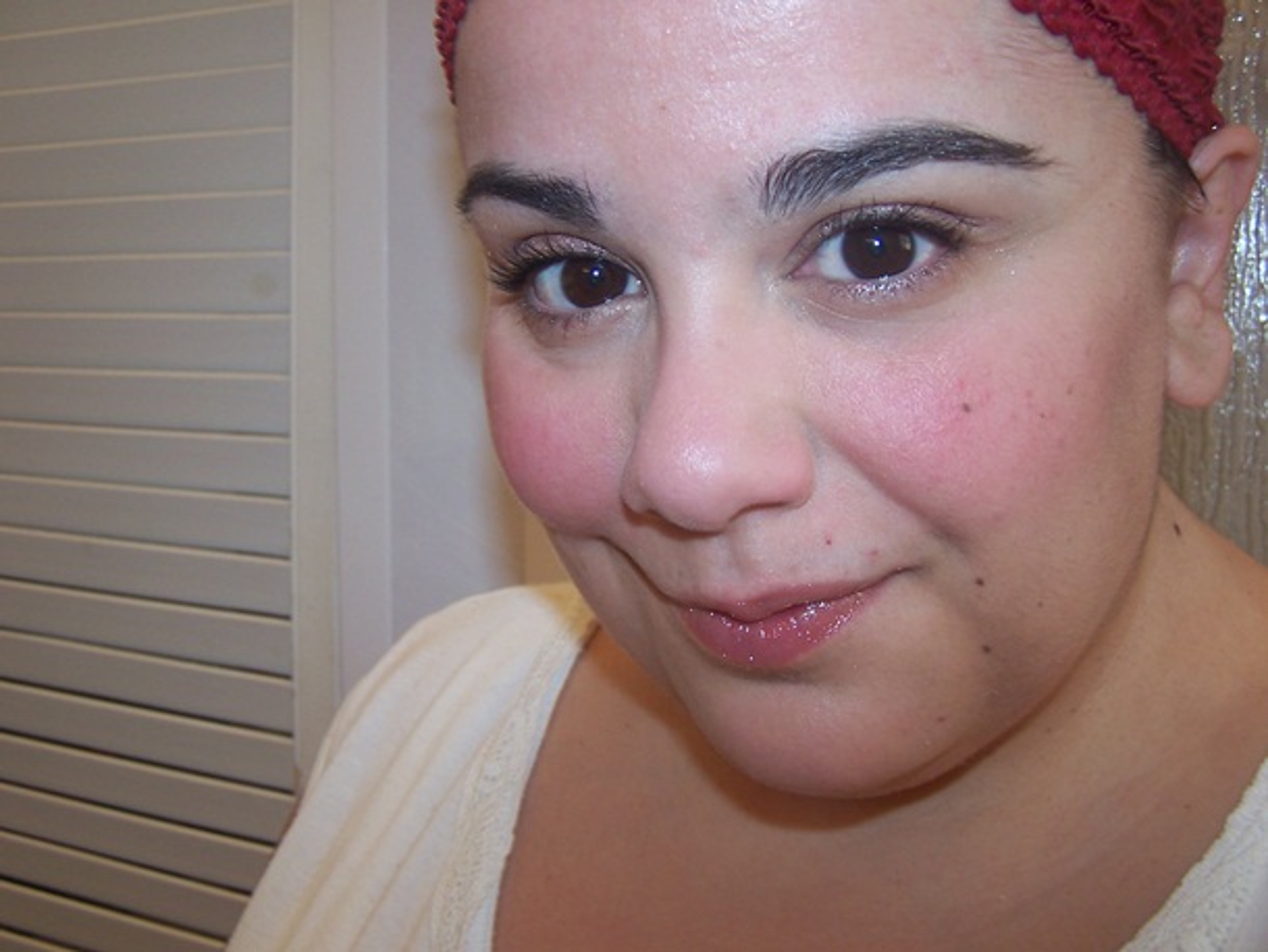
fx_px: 1393
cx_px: 634
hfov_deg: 49.0
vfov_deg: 37.7
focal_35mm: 38
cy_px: 476
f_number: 2.8
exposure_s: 1/60
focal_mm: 6.3
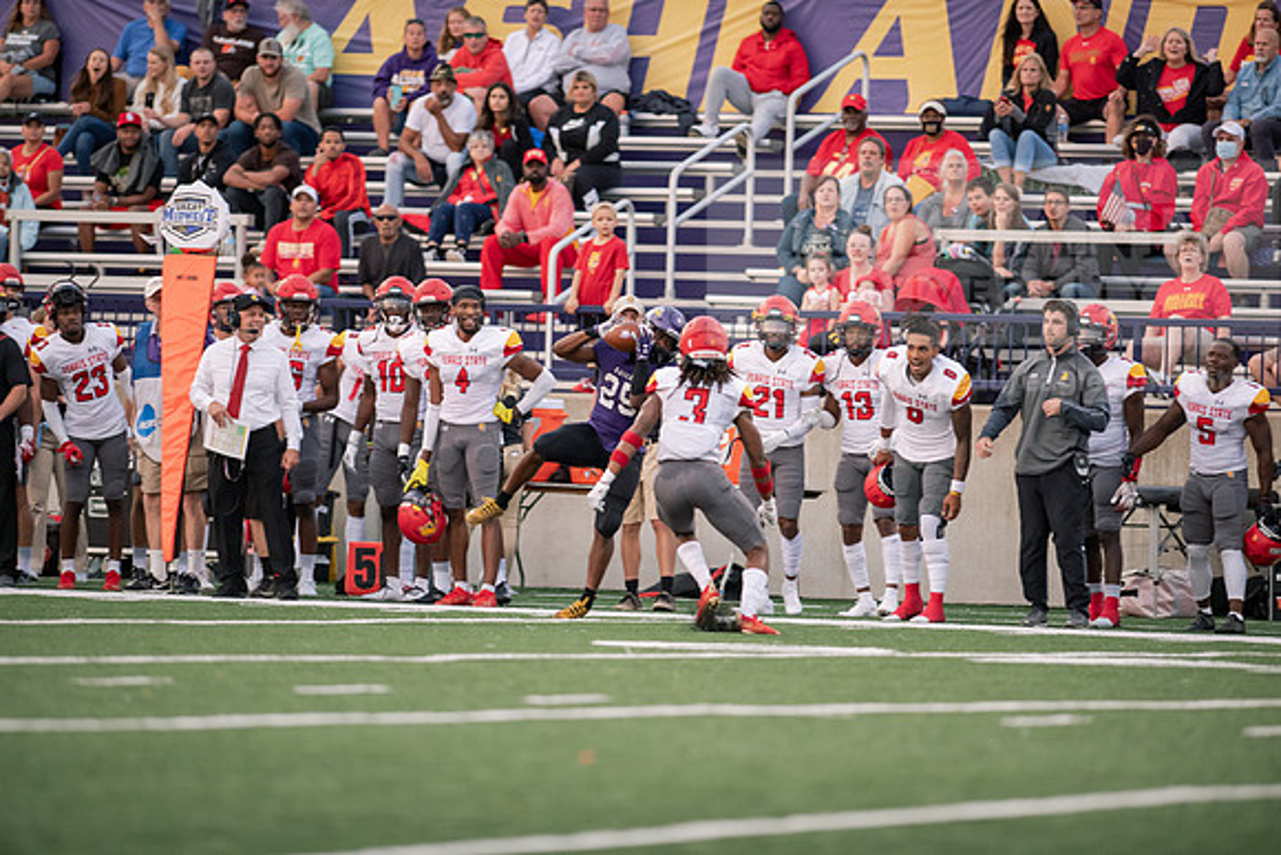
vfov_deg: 4.6
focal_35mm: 300
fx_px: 10677
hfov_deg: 6.9
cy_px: 428
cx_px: 640
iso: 2000
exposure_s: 1/800
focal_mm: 300
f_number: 2.8
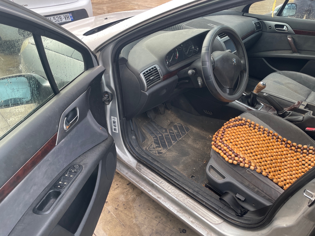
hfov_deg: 67.3
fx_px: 237
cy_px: 118
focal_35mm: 26
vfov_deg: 53.1
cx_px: 158
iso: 40
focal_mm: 4.2
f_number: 1.6
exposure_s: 1/121
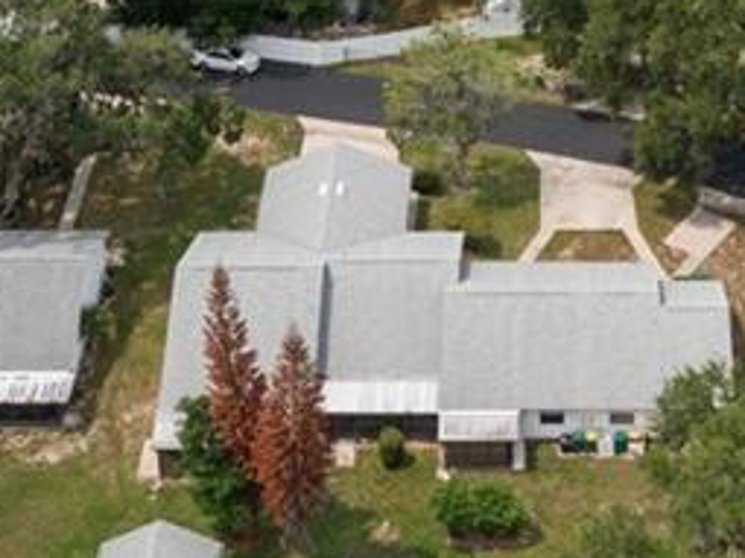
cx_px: 540
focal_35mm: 108
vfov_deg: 12.9
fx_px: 2323
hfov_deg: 18.1
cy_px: -302
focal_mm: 10.26
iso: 100
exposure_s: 1/640
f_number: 5.6
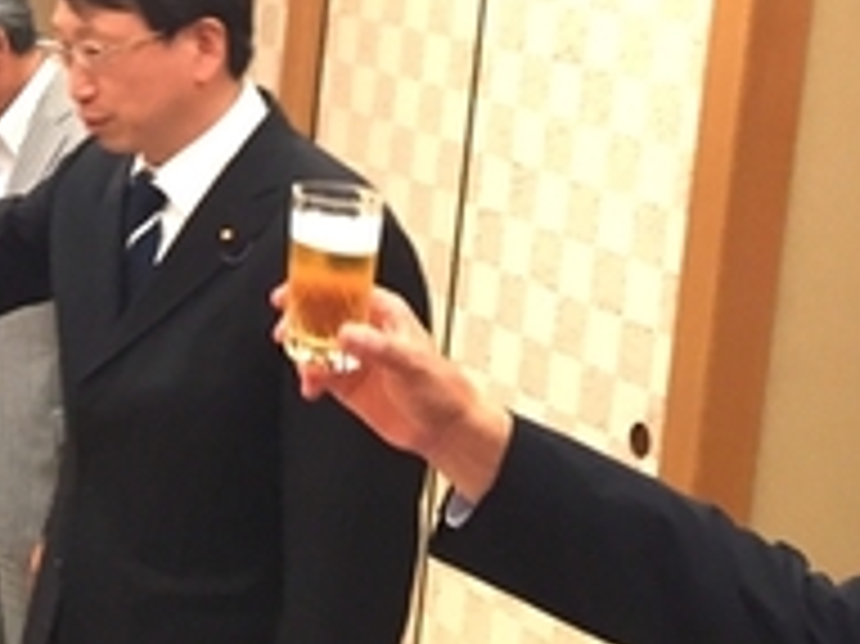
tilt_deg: -7.1
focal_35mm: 91
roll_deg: -3.4
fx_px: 2259
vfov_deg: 16.0
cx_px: -293
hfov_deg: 19.6
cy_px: 68
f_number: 2.2
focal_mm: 4.15
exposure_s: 1/30
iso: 80
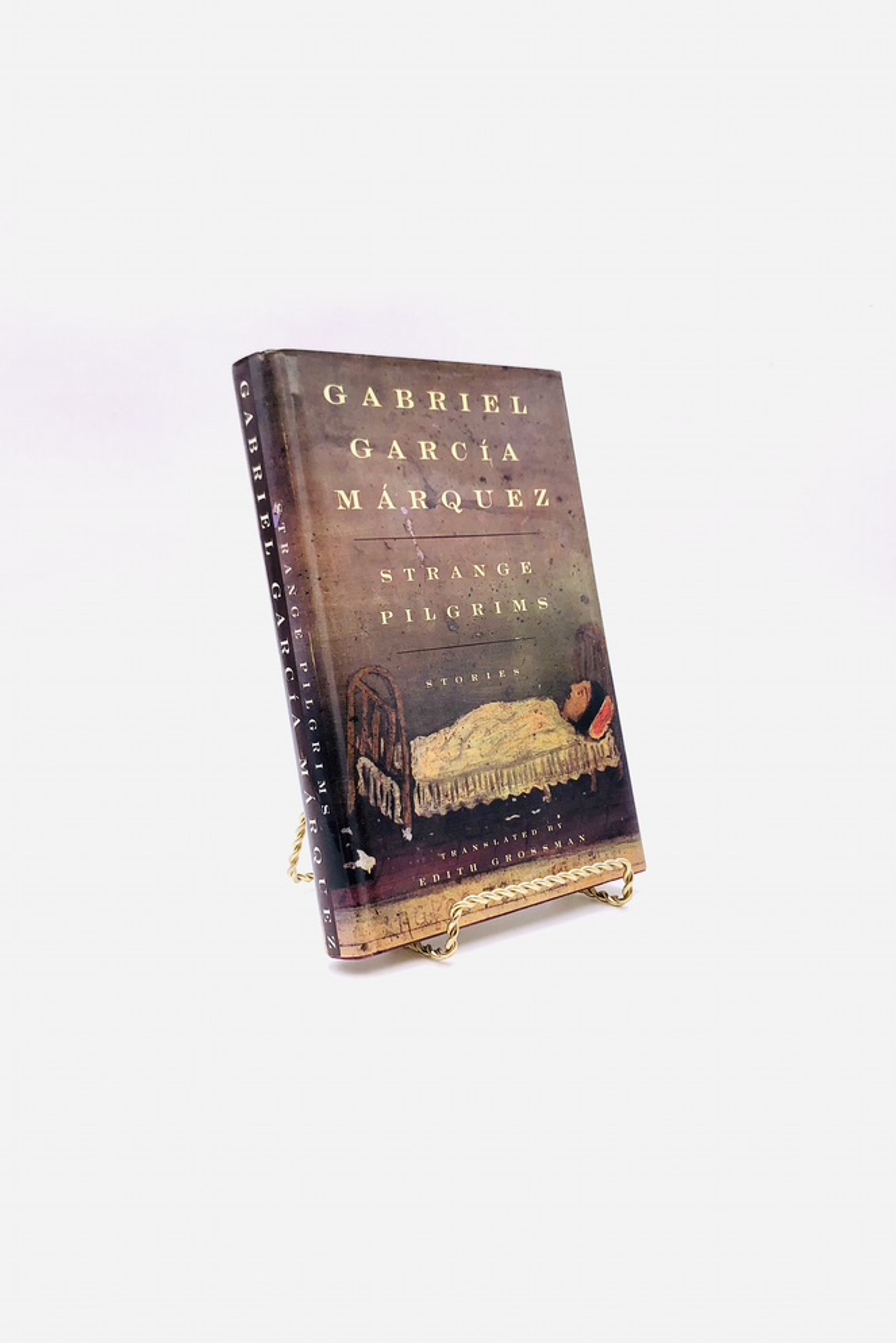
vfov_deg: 61.9
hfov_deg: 43.6
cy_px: 658
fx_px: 1120
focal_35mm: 30
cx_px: 434
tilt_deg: -4.7
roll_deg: +0.6
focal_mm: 3.99
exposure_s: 1/289
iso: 20
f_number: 1.8
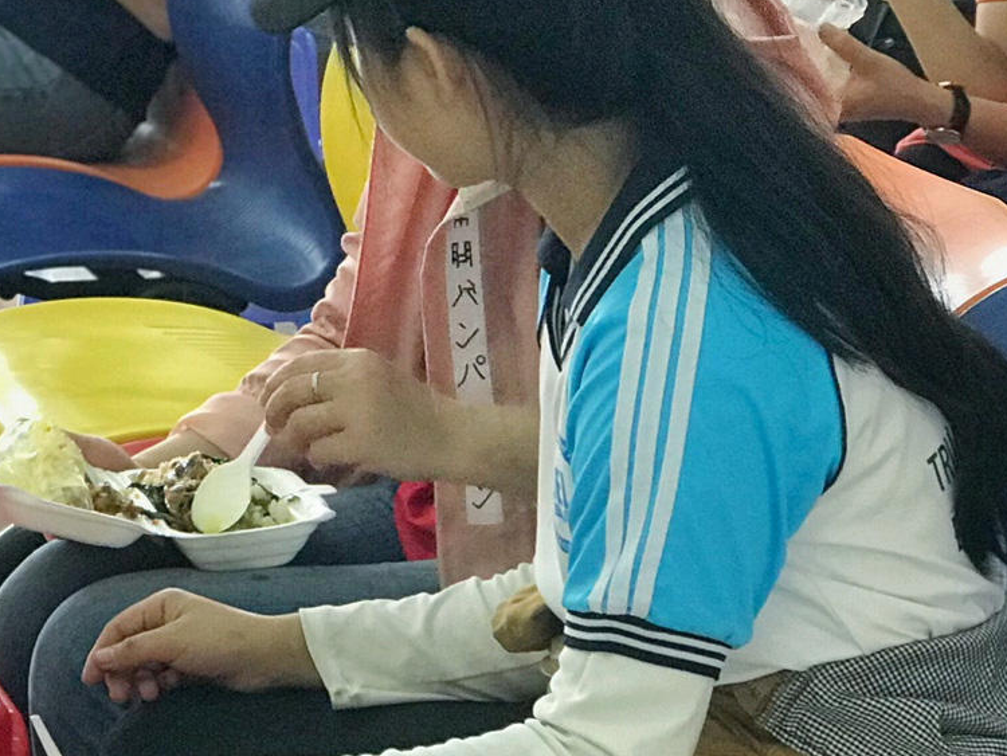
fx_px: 4423
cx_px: 47
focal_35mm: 152
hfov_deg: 12.9
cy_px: 227
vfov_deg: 9.8
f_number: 2.8
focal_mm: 6.6
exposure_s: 1/50
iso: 160
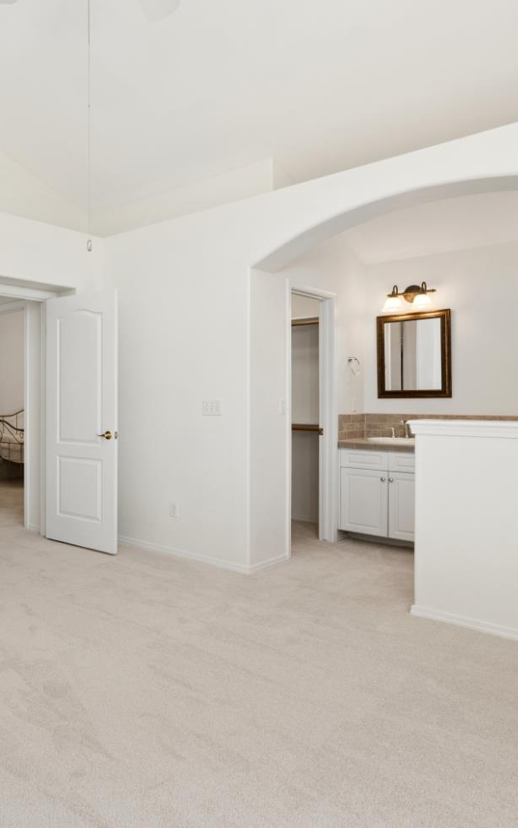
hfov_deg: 44.8
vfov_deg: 70.9
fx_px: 582
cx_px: 79
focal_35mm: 26
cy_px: 411
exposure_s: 1/15
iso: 100
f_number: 7.1
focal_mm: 11
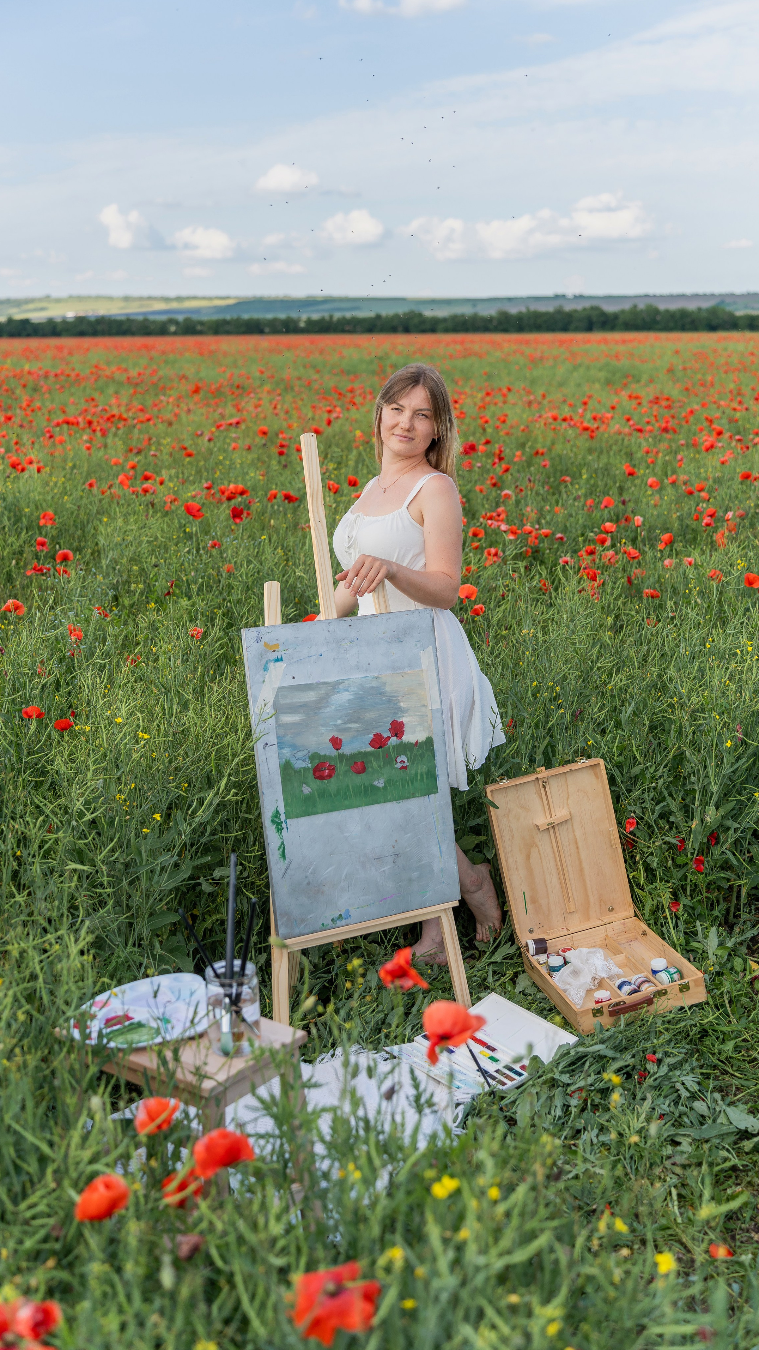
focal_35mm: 41
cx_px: 370
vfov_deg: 49.4
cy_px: 674
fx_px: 1467
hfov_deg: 29.0
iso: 125
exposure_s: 1/800
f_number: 3.2
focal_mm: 39
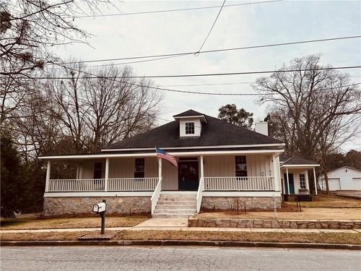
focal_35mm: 26
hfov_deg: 67.3
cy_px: 136
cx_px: 180
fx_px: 271
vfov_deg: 53.1
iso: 50
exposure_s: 1/1124
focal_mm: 5.7
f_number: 1.5
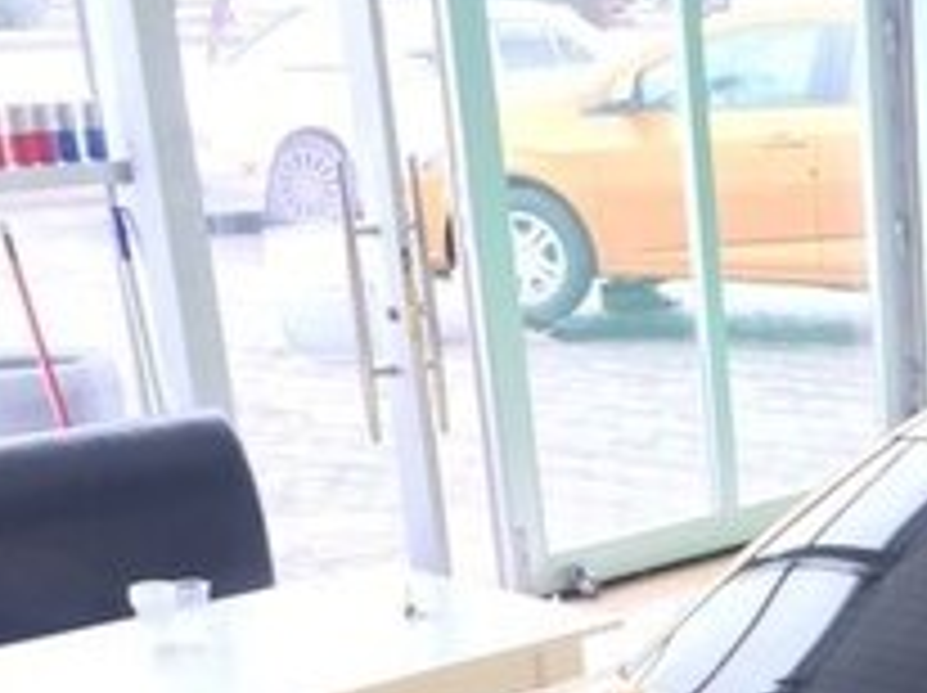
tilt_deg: -23.5
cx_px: 1264
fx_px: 2488
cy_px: 1024
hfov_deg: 19.2
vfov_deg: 14.8
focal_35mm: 93
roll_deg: -1.2
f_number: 2.2
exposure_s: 1/33
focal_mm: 4.15
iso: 32
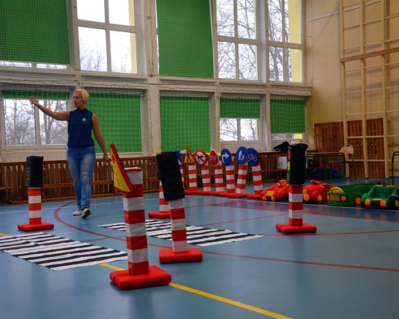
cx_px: 177
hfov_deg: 38.7
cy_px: 160
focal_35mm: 48
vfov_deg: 31.4
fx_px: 567
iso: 560
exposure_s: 1/60
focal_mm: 28
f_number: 4
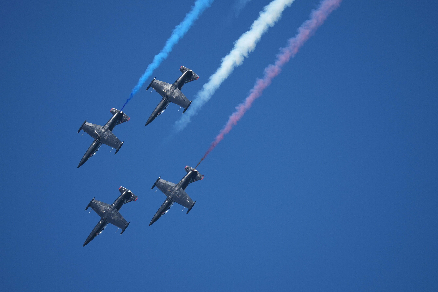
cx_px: 219
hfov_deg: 3.7
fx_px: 6788
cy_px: 146
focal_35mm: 558
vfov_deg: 2.5
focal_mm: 372
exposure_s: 1/3200
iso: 400
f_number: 4.5
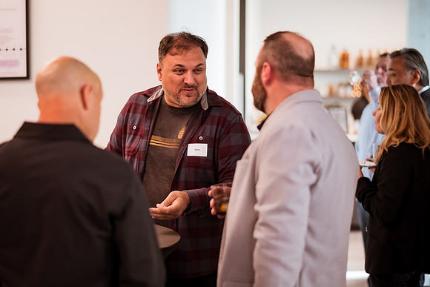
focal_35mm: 66
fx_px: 793
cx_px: 184
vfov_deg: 20.5
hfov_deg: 30.3
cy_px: 123
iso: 100
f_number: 1.4
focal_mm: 58
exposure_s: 1/80
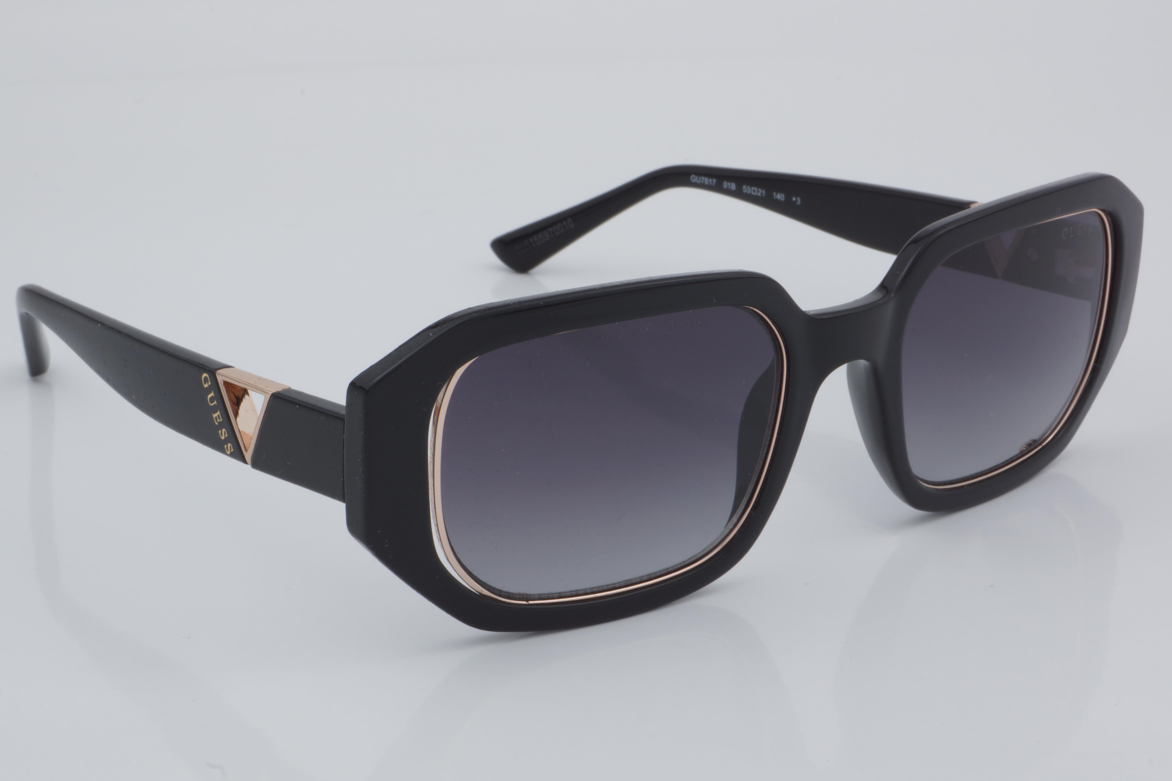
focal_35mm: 75
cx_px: 586
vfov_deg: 18.2
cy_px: 390
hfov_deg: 27.0
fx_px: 2441
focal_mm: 50
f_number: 32
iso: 100
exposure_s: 1/4
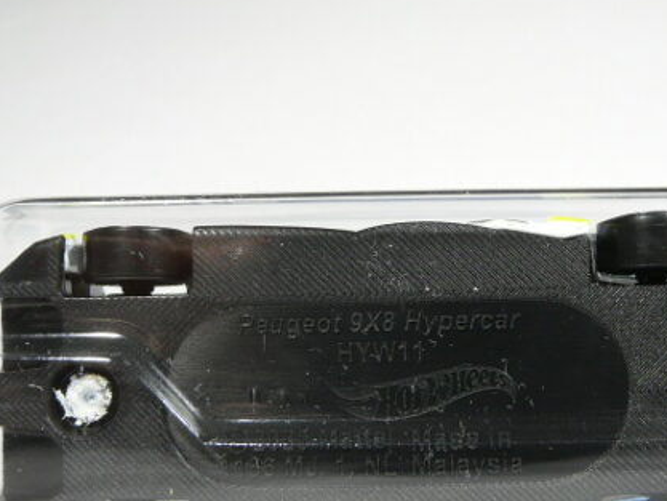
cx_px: 425
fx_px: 1137
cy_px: 298
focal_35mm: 59
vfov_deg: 24.8
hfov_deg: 32.5
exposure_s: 1/30
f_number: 2.8
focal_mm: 4.6
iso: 100
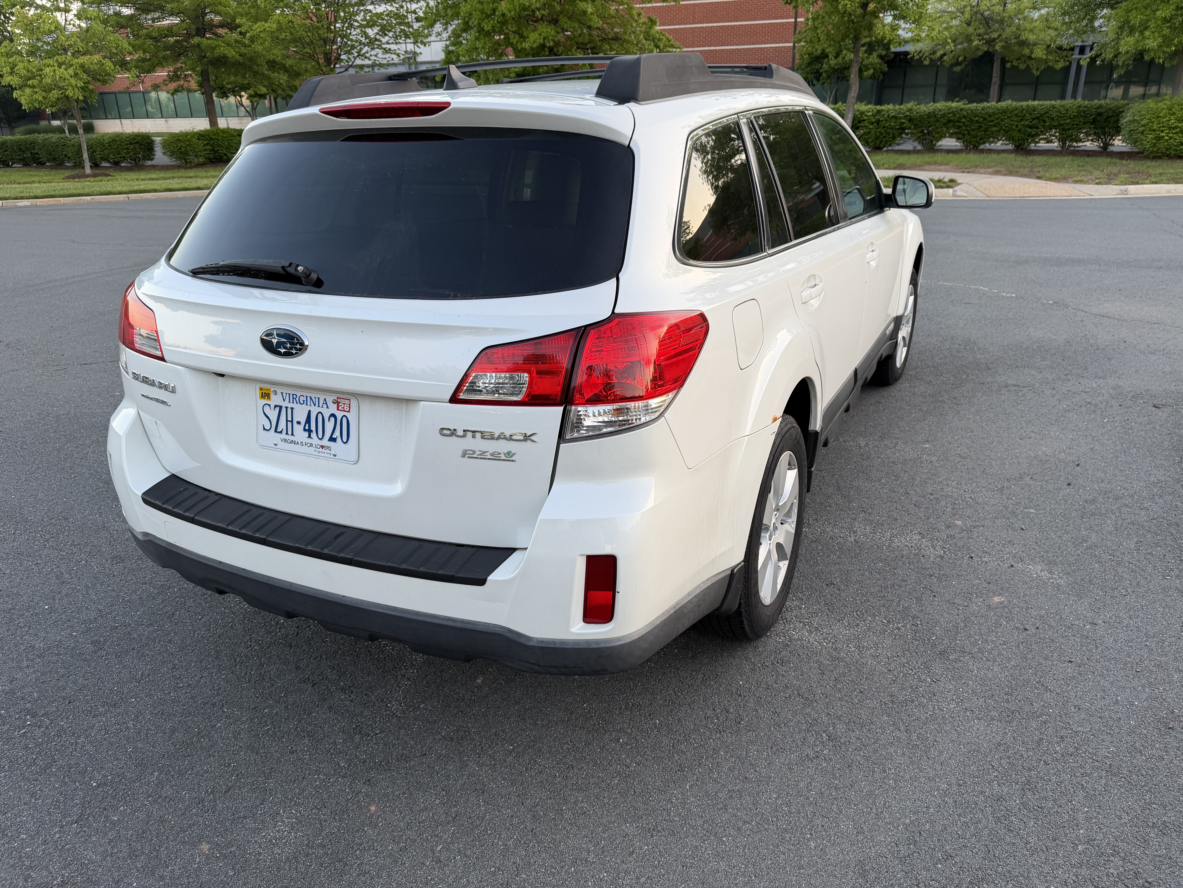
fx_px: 820
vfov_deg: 56.8
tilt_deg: -22.3
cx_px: 592
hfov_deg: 71.6
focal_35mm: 24
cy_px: 444
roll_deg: +2.2
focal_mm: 6.76
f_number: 1.78
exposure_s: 1/127
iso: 64
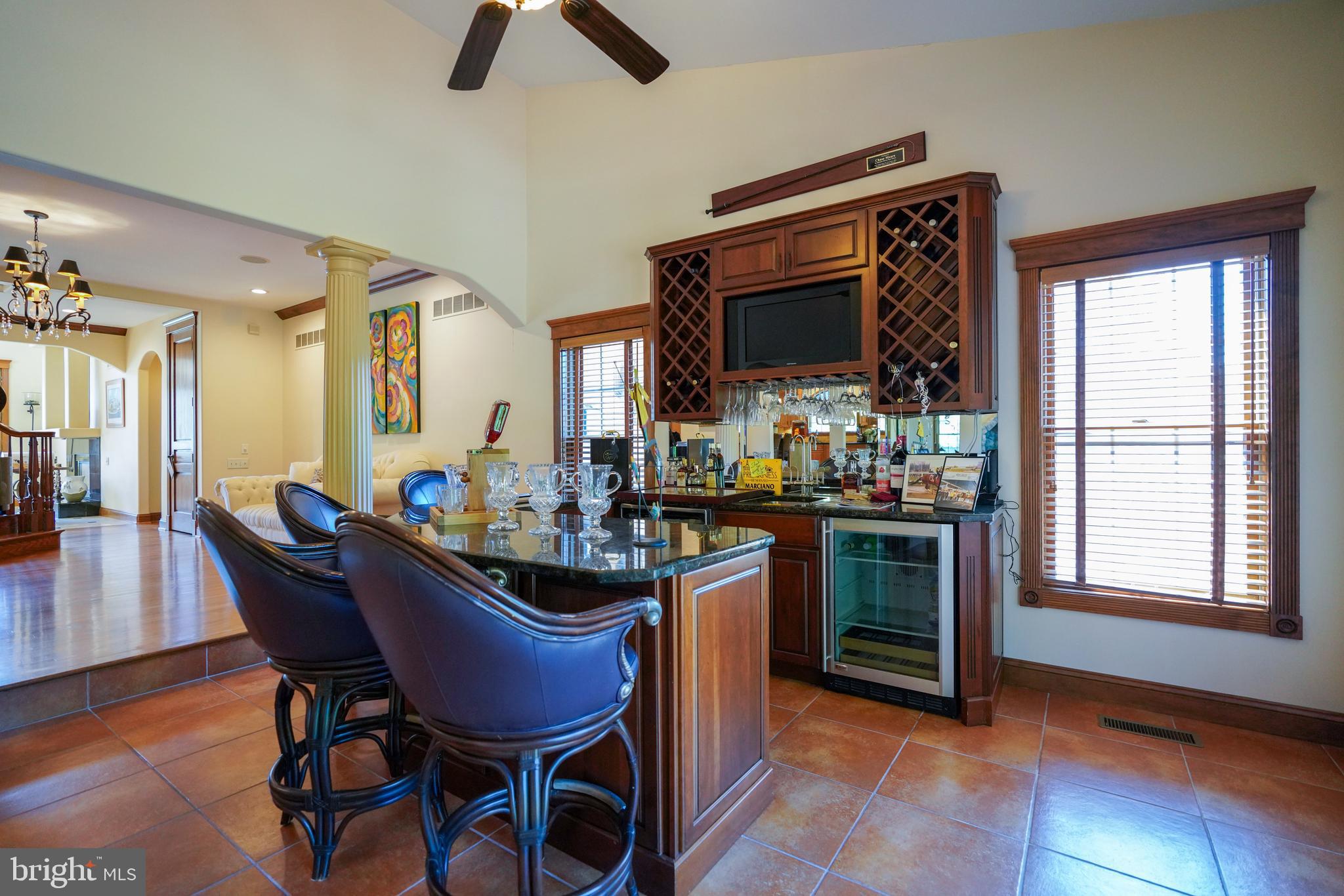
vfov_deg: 73.8
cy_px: 448
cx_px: 672
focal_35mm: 16
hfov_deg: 96.7
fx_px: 597
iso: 2500
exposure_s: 1/160
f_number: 2.8
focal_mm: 16
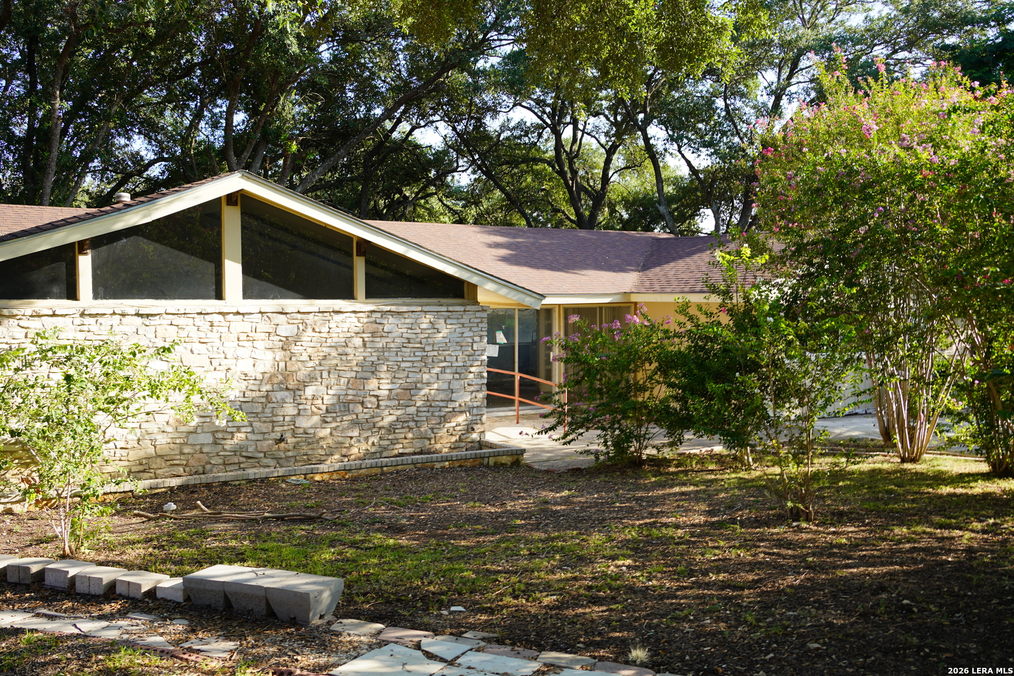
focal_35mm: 35
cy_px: 338
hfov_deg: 54.4
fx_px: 986
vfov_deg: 37.9
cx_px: 507
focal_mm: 35
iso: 100
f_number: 5.6
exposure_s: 1/80
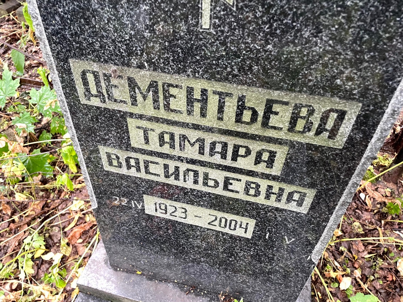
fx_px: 303
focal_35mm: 26
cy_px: 151
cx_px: 202
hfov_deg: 67.3
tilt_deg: -48.0
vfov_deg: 53.1
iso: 250
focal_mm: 4.2
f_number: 1.6
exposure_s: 1/60
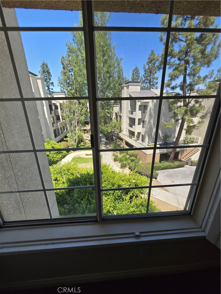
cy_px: 147
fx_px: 111
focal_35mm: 13
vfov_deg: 106.2
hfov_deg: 89.9
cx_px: 110
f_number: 2.2
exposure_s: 1/282
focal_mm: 1.7
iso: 25
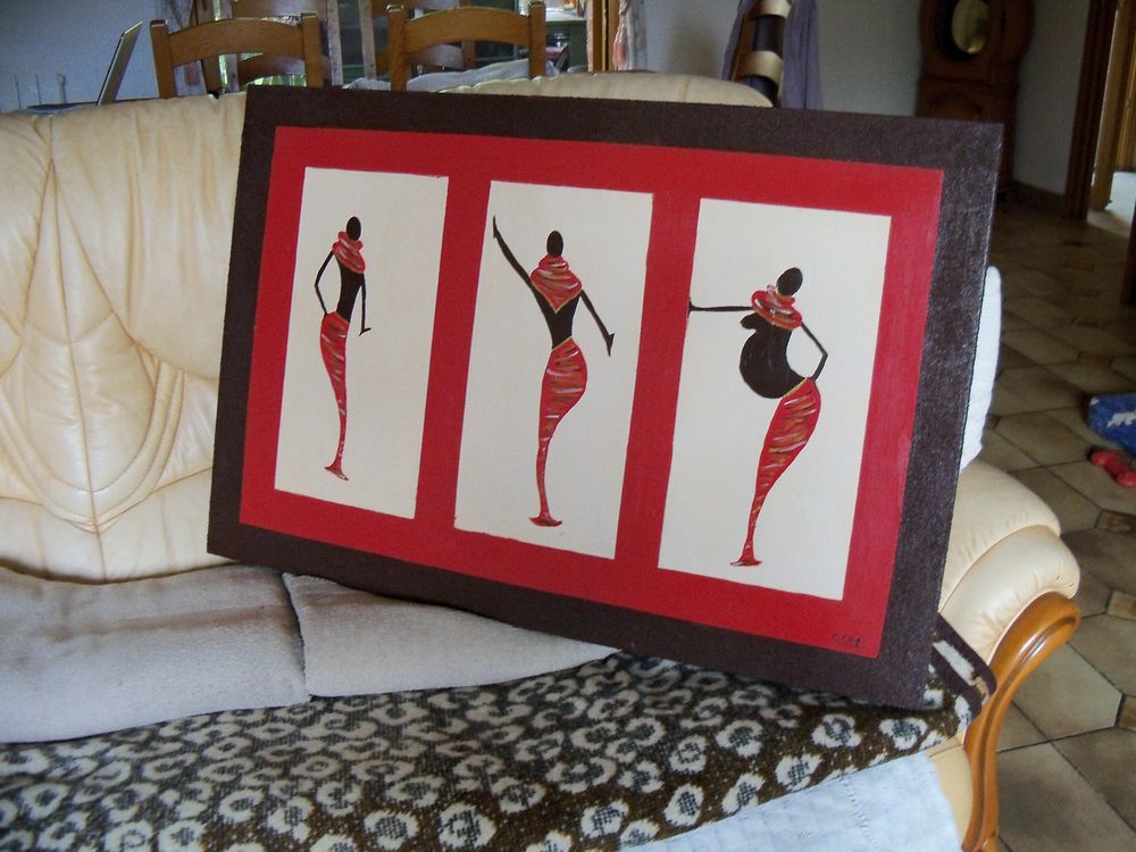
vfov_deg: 40.7
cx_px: 568
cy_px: 426
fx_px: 1149
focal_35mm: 35
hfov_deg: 52.6
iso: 250
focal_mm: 6.2
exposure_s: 1/40
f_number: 3.5
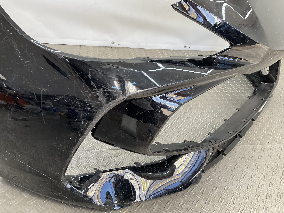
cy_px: 106
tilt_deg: -33.2
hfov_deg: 61.7
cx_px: 142
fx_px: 238
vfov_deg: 48.2
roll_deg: -9.3
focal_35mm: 29
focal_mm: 3
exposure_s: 1/120
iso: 25
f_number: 1.8
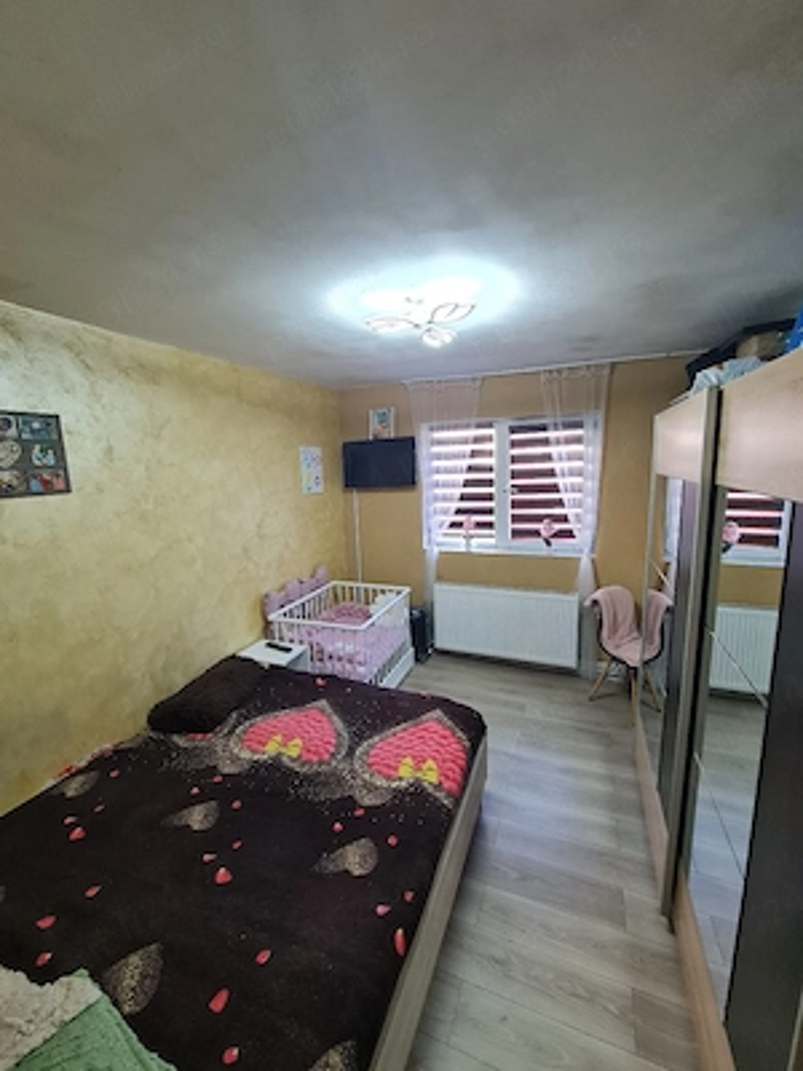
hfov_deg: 89.9
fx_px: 402
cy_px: 536
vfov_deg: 106.2
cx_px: 402
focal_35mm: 13
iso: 250
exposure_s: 1/50
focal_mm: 2.2
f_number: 2.2
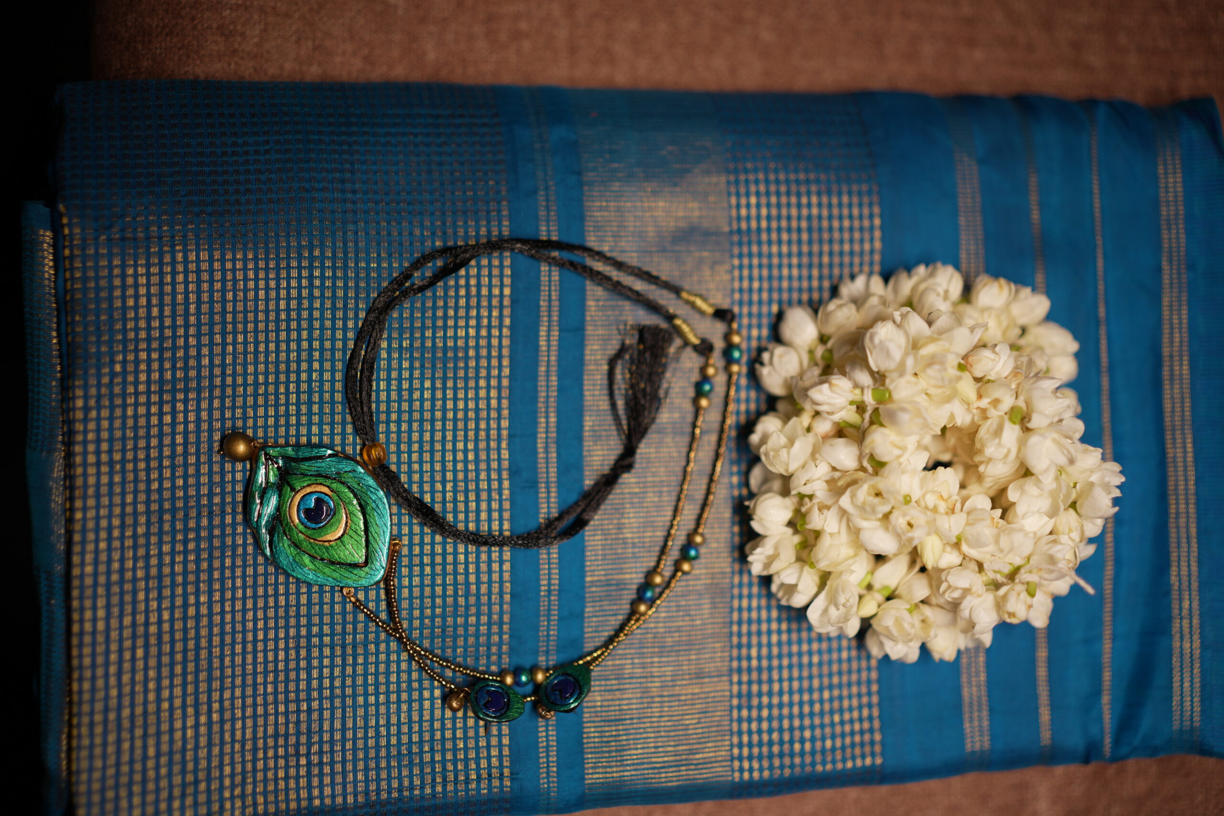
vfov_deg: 37.9
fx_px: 1190
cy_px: 408
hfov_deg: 54.4
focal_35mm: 35
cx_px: 612
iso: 125
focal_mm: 35
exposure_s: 1/400
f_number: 1.4
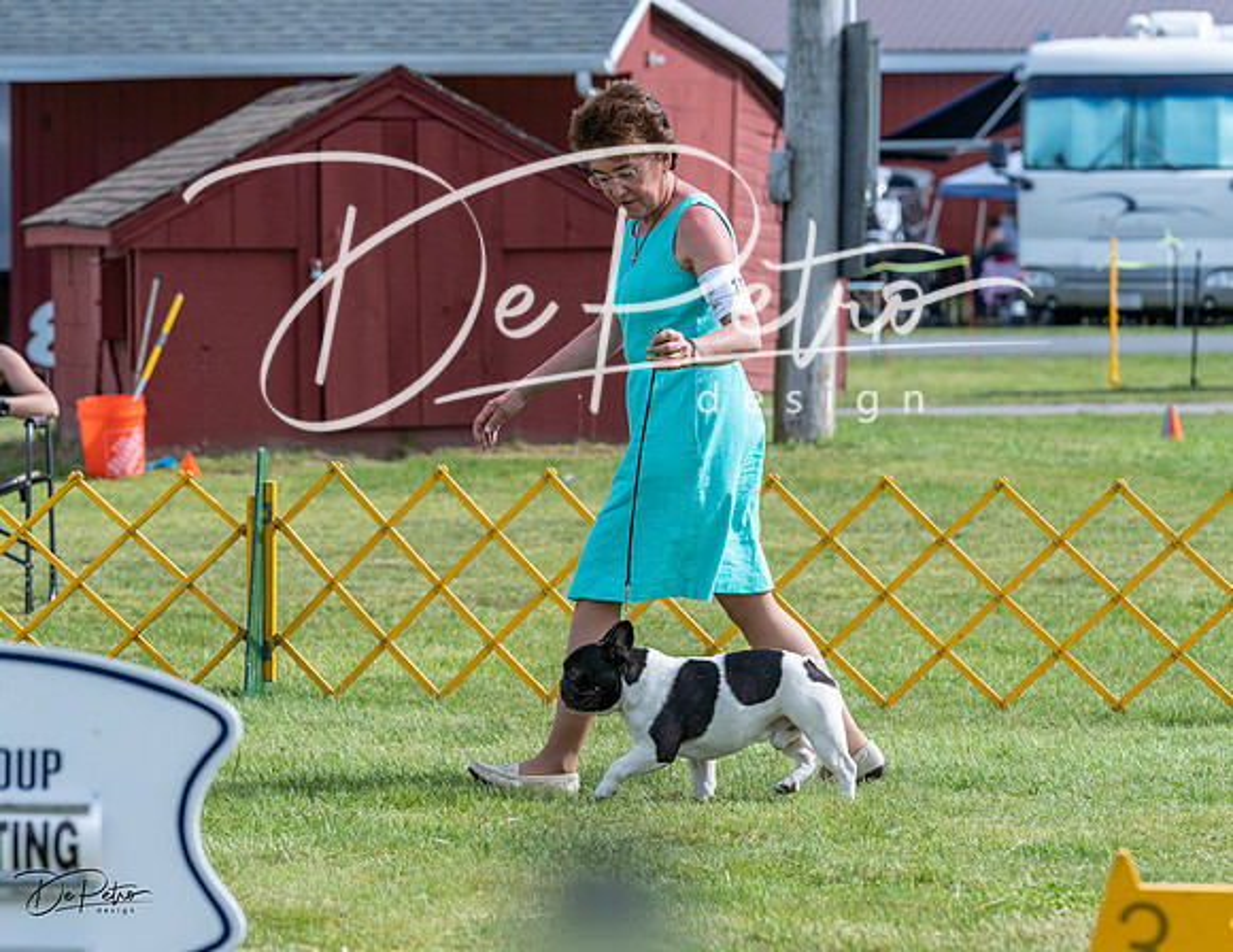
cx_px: 572
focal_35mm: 179
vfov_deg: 8.5
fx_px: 6444
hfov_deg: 10.9
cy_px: 420
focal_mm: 136
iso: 250
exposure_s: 1/1250
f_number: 5.6
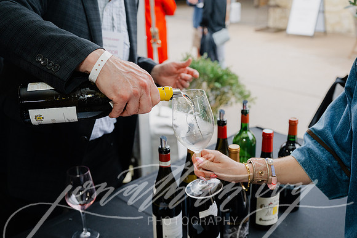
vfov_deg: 31.9
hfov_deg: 46.4
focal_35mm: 42
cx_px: 178
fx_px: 417
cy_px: 119
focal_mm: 42
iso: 800
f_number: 4.5
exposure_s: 1/160
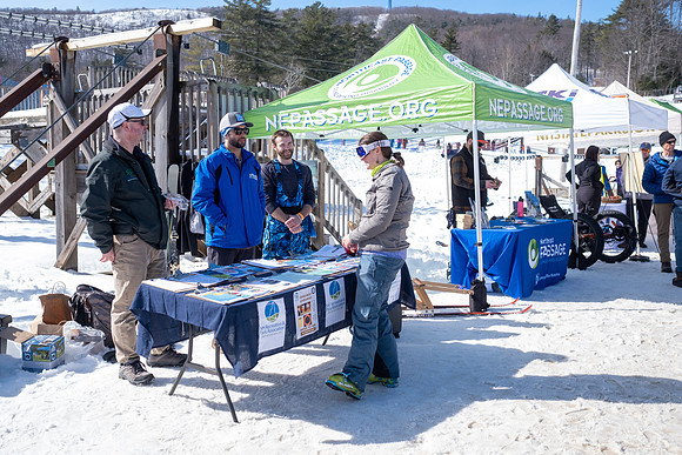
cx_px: 341
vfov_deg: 37.9
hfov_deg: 54.4
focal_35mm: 35
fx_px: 663
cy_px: 228
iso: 320
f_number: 4
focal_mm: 23
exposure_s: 1/1000
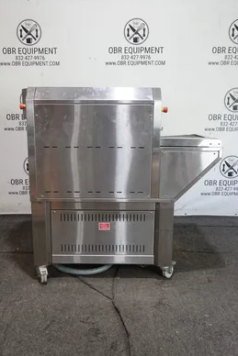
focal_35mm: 34
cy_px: 181
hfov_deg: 38.9
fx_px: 337
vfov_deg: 55.8
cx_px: 116
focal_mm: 12.25
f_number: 3.5
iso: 640
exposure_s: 1/40
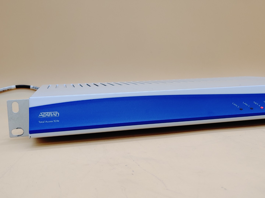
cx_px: 132
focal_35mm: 36
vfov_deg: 39.7
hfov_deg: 51.4
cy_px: 99
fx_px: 276
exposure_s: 1/131
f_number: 1.8
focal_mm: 4.36
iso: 50
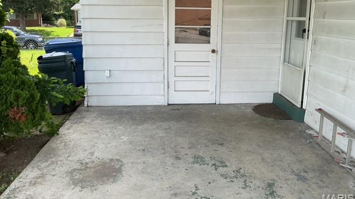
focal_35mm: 32
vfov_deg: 36.4
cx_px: 178
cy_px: 71
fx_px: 301
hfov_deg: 61.0
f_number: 1.8
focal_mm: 3
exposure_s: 1/406
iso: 25
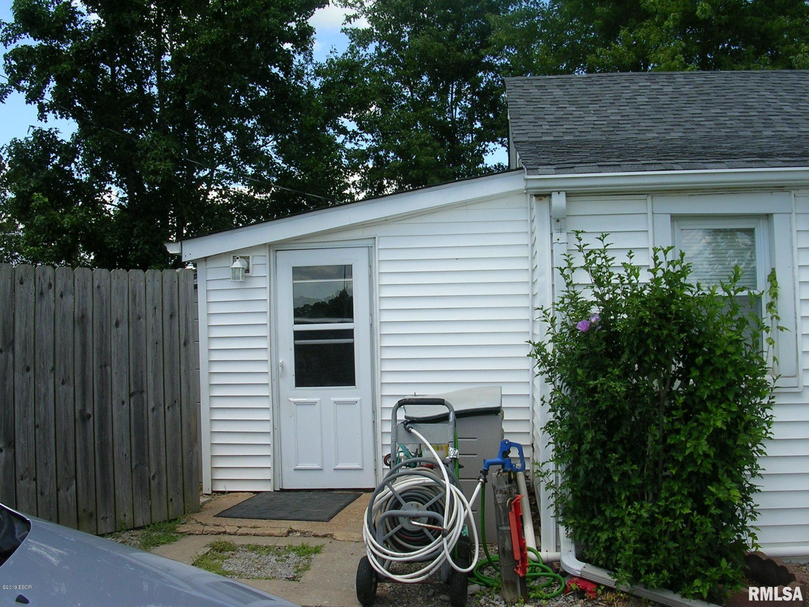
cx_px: 404
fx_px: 888
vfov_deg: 37.7
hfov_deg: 49.0
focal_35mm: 38
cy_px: 304
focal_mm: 5.8
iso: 50
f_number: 5.6
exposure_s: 1/208
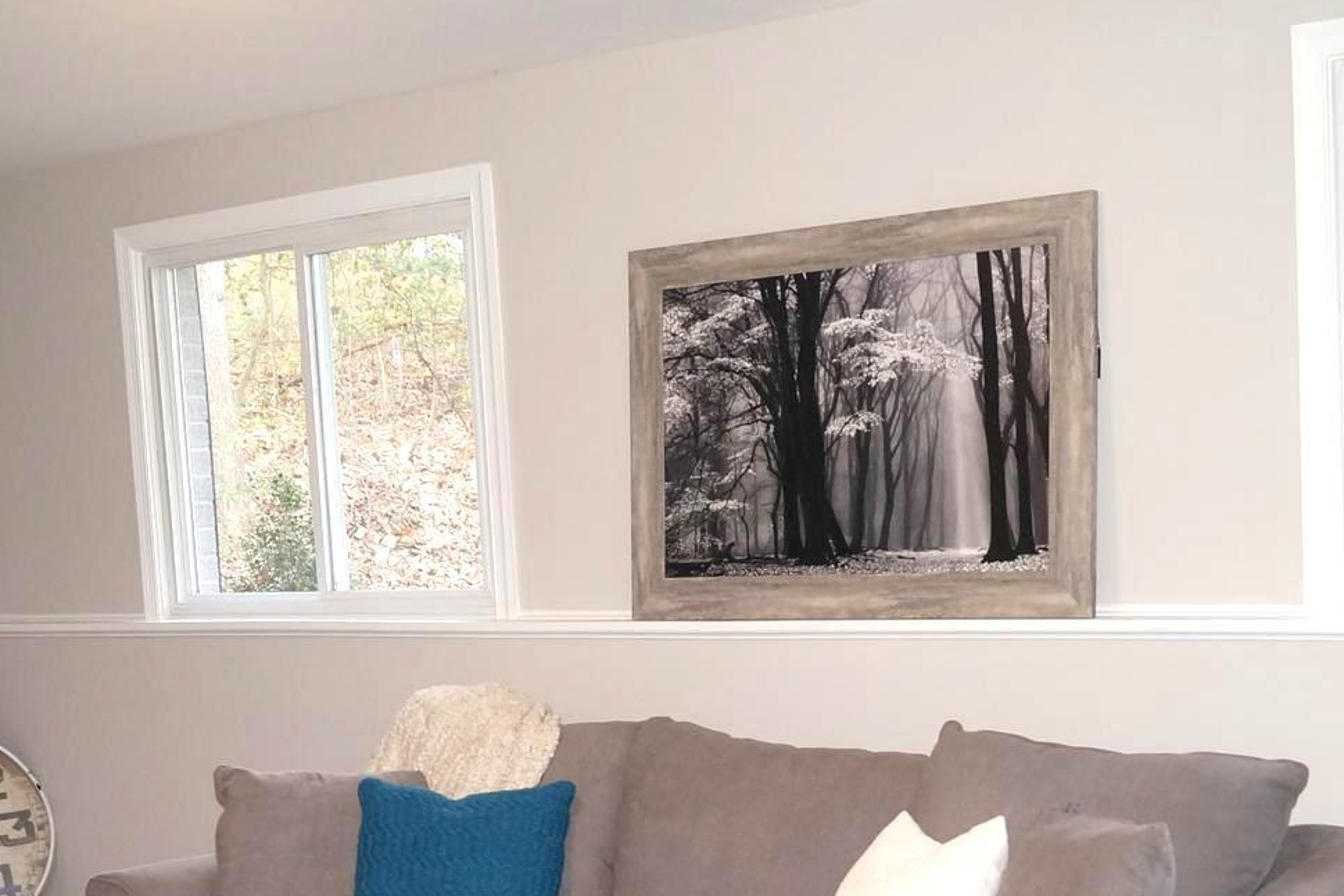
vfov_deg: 23.1
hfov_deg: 35.1
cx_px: 689
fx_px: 2128
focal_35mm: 57
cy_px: 835
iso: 640
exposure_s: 1/60
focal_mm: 18
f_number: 4
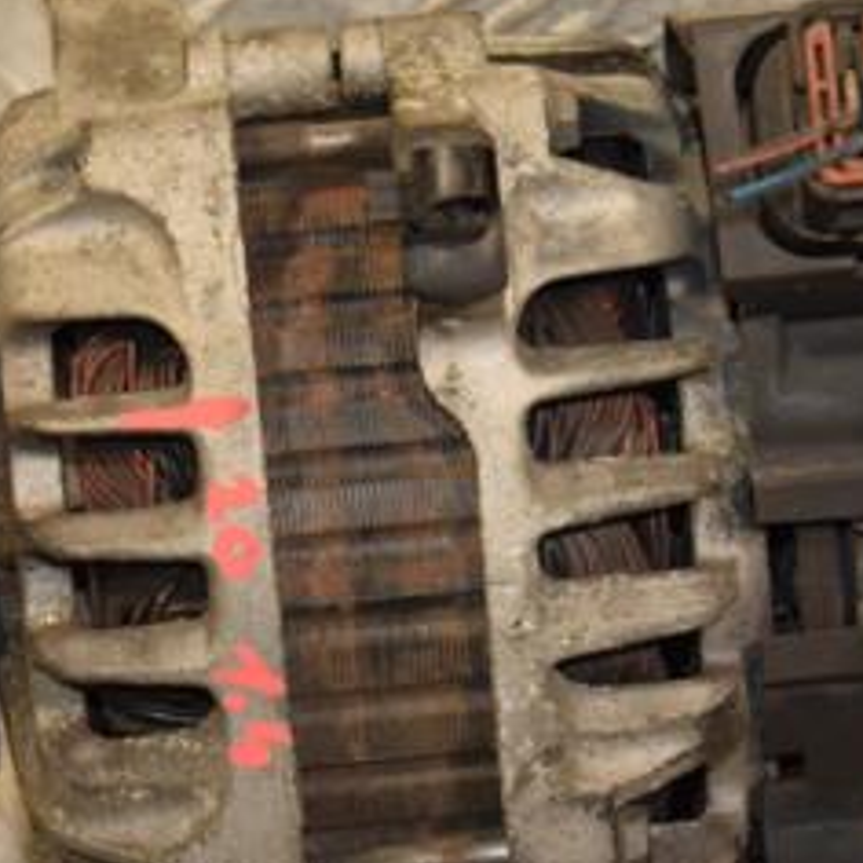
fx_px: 6036
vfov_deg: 8.2
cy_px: 567
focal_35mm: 214
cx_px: 311
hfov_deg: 8.2
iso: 800
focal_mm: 66
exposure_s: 1/160
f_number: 5.3
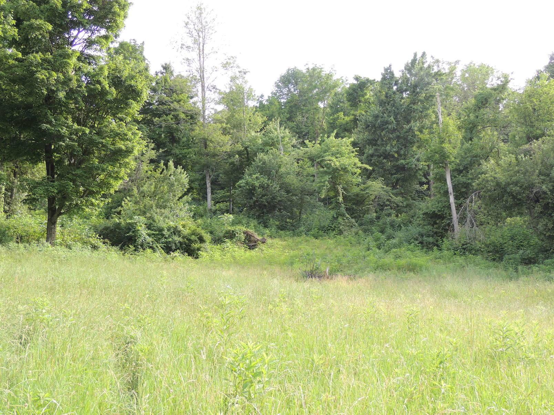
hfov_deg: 46.8
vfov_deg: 36.0
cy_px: 208
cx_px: 277
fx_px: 640
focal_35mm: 40
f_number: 3.3
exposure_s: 1/125
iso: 100
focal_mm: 7.1
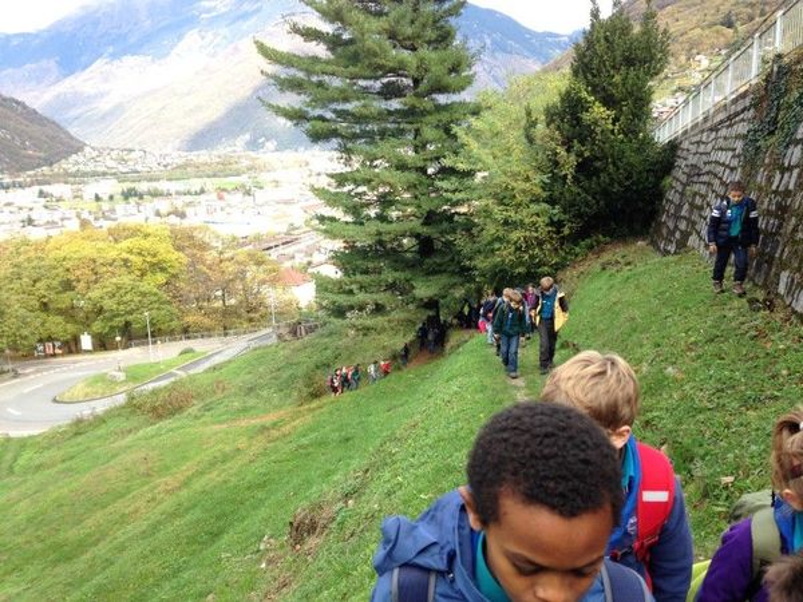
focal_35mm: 33
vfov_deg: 42.9
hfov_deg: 55.4
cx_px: 402
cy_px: 301
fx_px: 766
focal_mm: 4.12
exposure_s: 1/256
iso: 50
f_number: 2.4
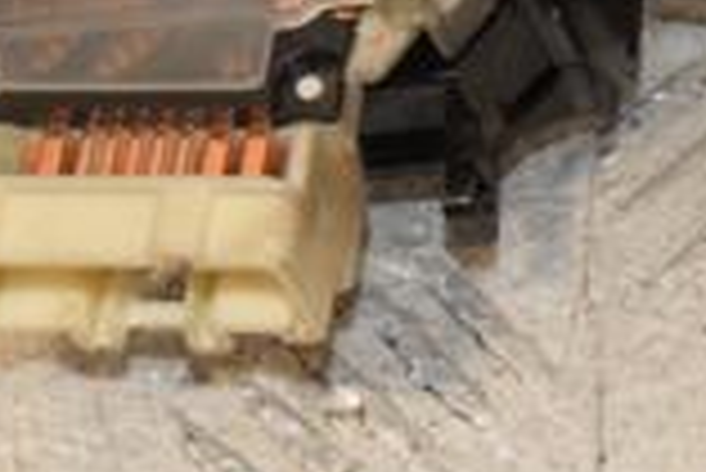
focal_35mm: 258
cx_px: 715
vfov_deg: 5.3
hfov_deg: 7.9
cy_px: 67
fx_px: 5062
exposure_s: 1/200
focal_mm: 45
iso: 1600
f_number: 9
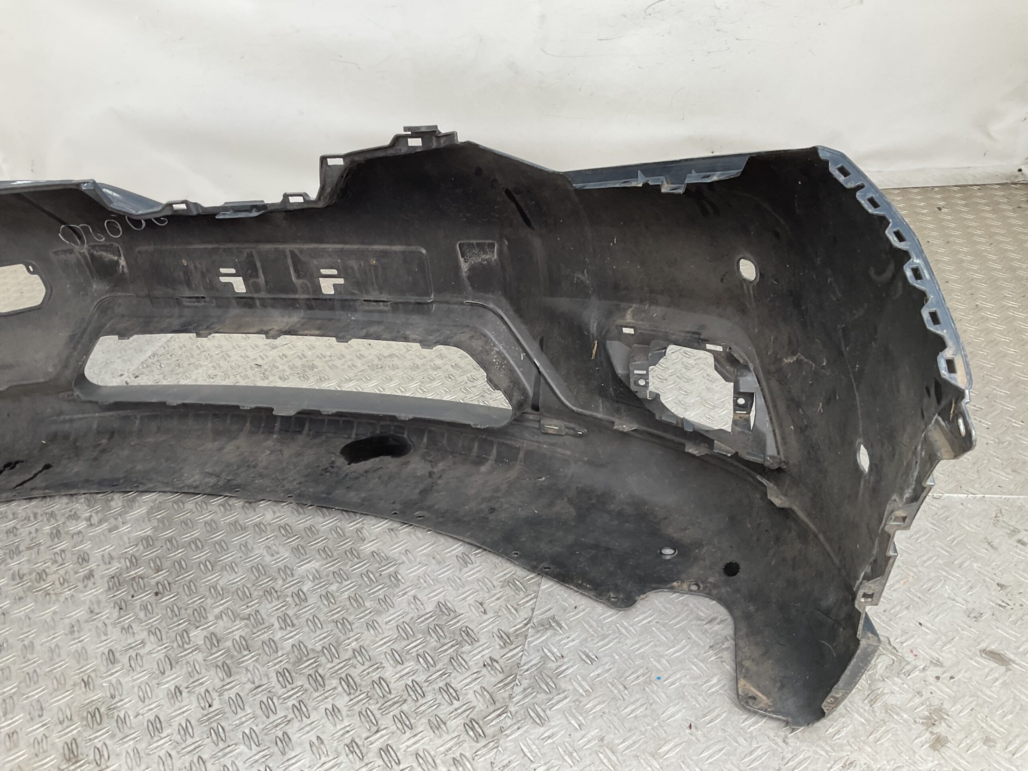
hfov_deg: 61.7
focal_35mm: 29
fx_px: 861
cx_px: 514
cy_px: 386
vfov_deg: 48.2
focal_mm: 3
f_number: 1.8
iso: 25
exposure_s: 1/100
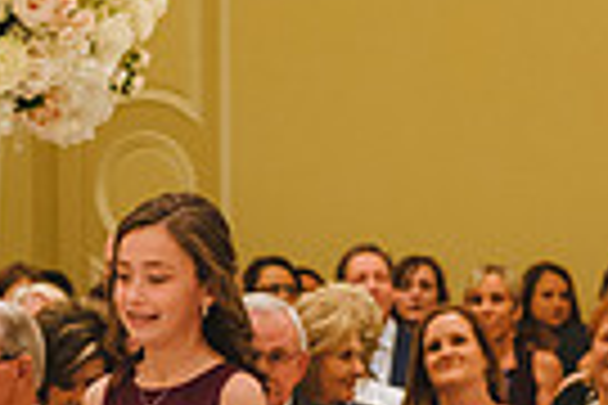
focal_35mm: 300
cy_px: 565
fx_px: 5066
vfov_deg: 4.6
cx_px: 113
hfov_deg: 6.9
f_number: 3.5
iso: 2500
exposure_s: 1/160
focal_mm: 70
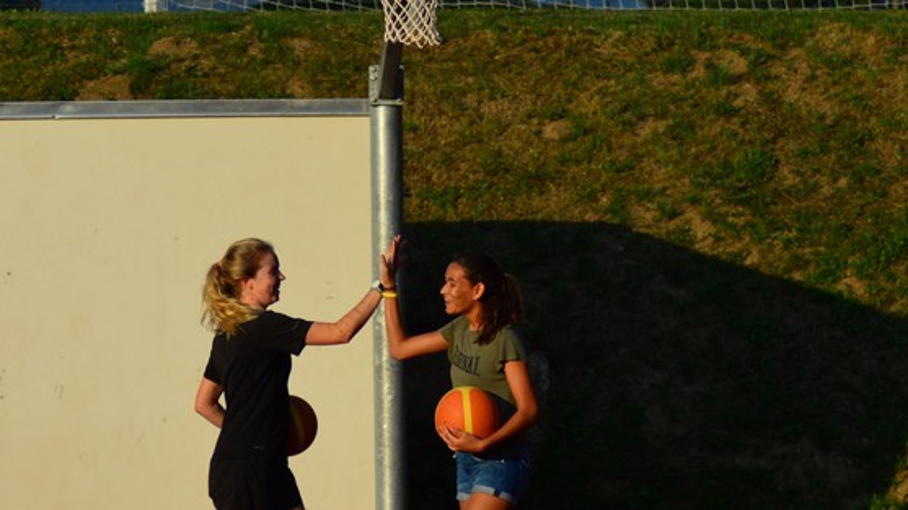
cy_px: 201
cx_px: 443
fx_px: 4862
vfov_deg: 6.0
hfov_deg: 10.7
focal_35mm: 202
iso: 200
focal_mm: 70
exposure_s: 1/2000
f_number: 4
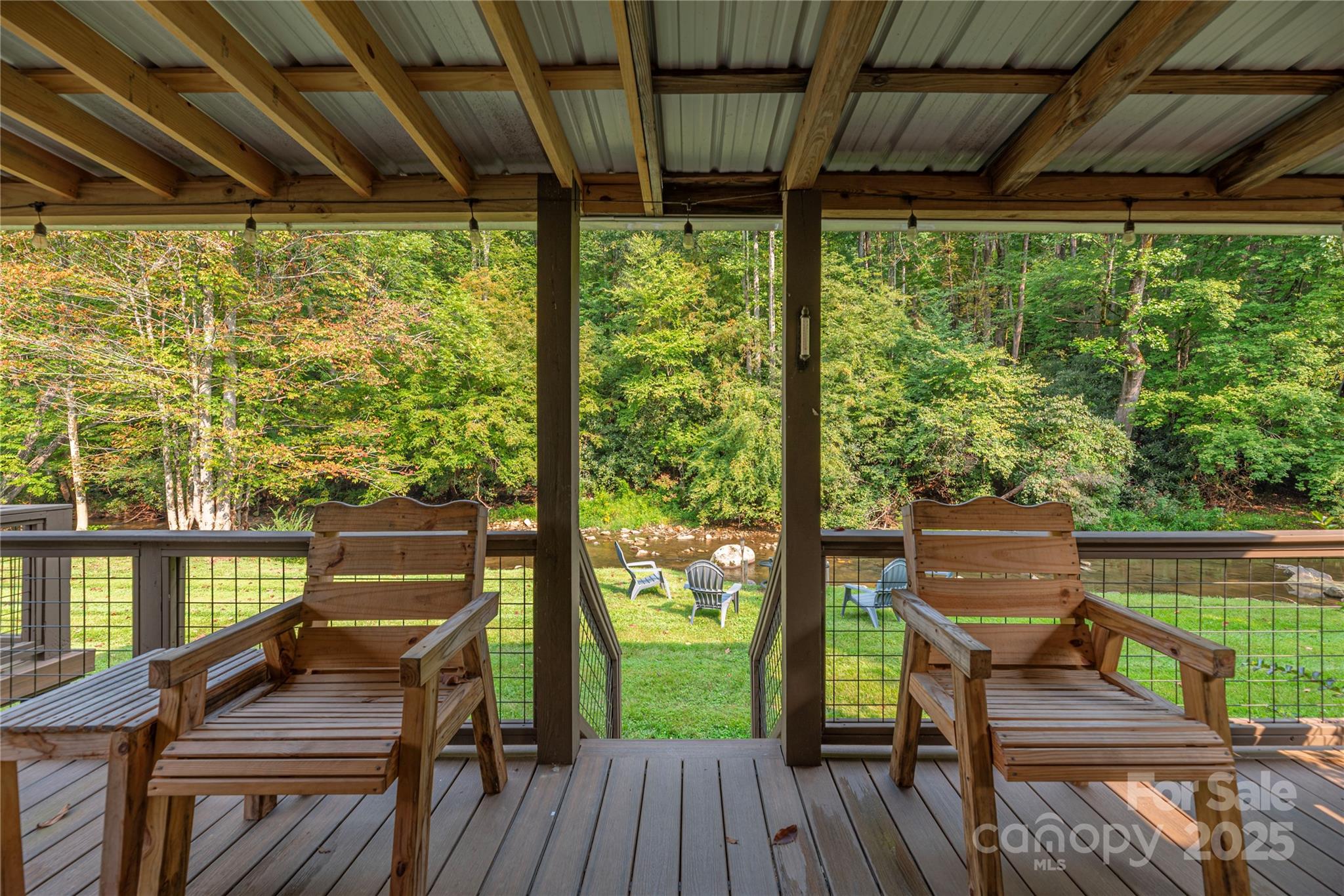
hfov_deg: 104.2
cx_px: 672
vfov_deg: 81.2
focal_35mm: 14
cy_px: 448
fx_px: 523
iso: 320
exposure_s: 1/200
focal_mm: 14
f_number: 7.1
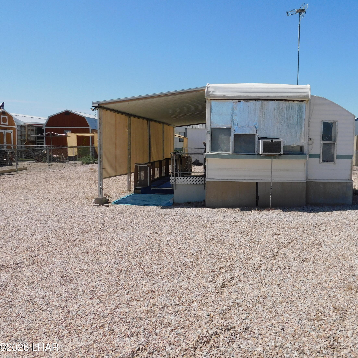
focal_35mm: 36
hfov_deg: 45.3
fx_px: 421
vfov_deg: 46.0
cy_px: 182
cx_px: 241
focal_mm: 5.3
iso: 125
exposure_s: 1/640
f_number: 6.4
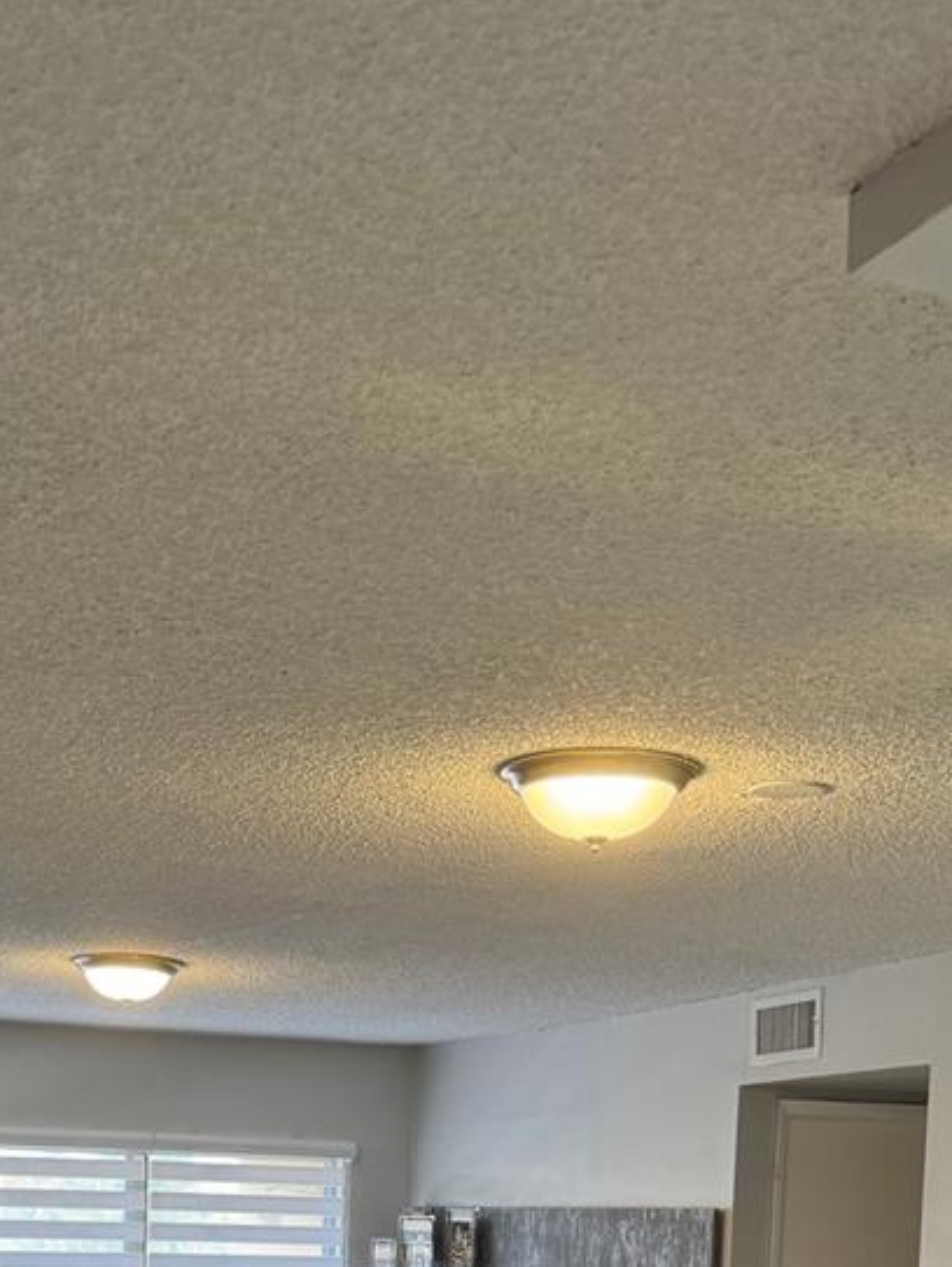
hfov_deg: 27.3
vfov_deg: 32.2
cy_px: 1367
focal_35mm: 53
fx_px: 1941
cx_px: 292
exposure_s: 1/120
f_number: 1.78
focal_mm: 6.76
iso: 125
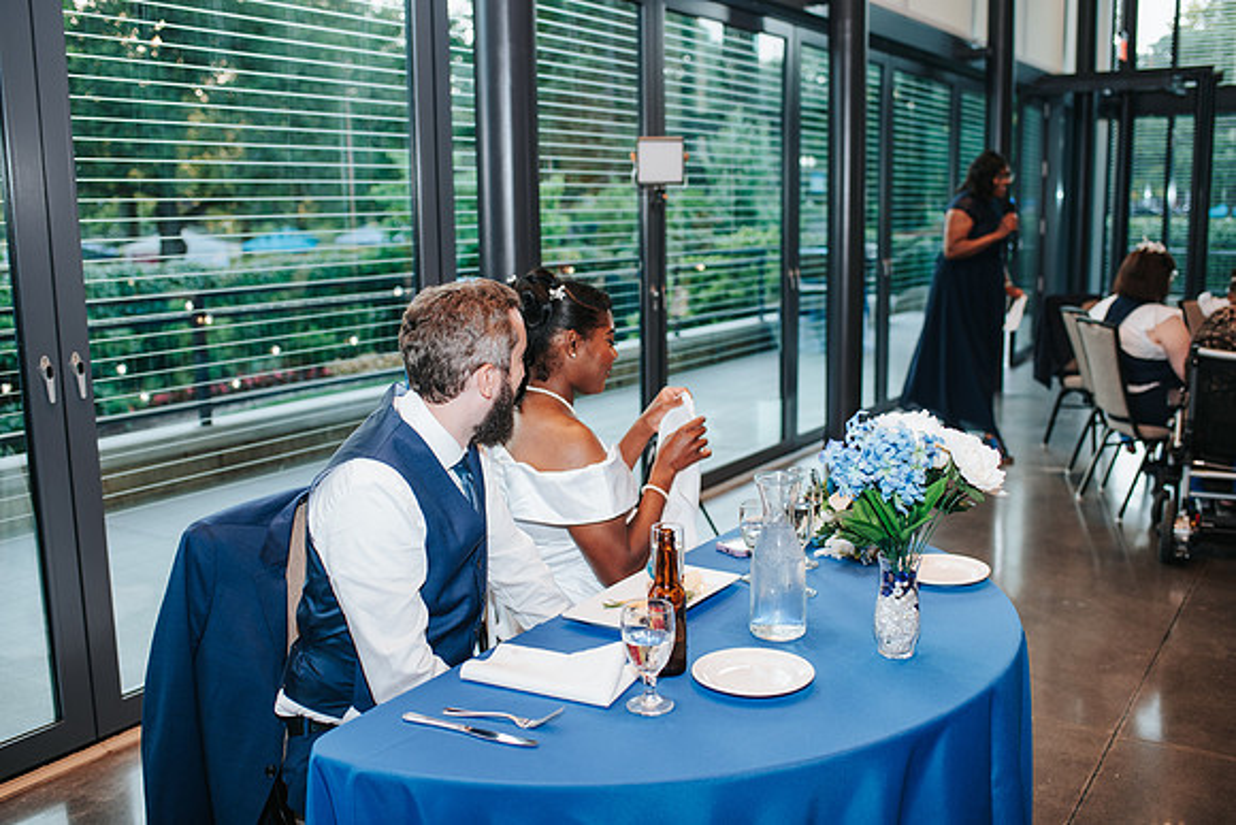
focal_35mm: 35
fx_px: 1202
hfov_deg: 54.4
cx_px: 618
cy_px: 412
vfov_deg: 37.9
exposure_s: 1/160
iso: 400
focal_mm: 35
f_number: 2.8
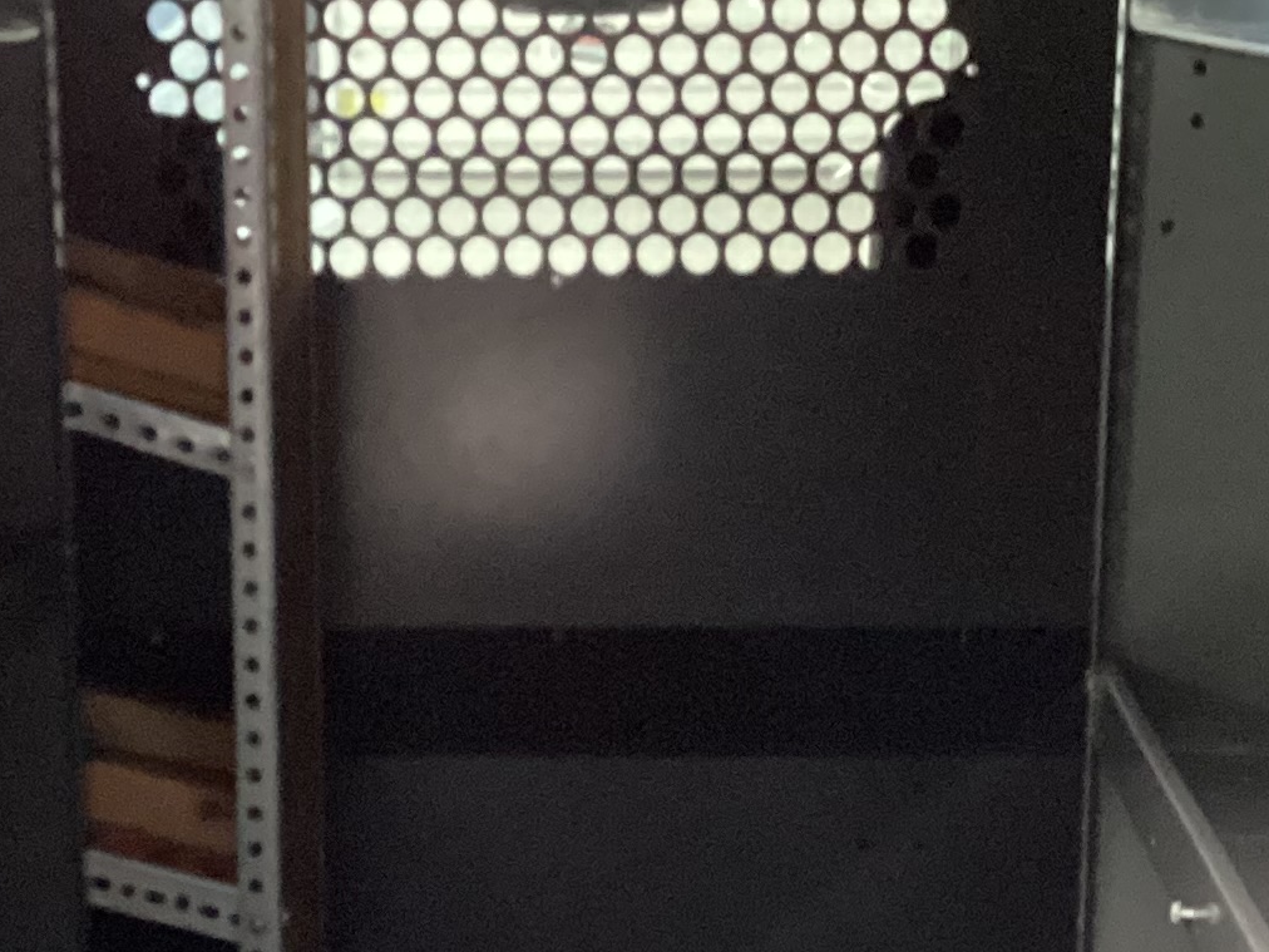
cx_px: 458
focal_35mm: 100
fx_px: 3666
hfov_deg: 19.6
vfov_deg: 14.5
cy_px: 1012
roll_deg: +0.5
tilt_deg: -18.8
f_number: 2.4
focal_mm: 3.3
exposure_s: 1/20
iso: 640
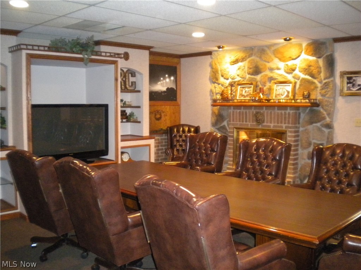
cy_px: 135
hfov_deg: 52.6
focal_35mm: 35
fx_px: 365
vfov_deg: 40.7
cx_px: 180
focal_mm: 6.3
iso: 800
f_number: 3.1
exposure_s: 1/30
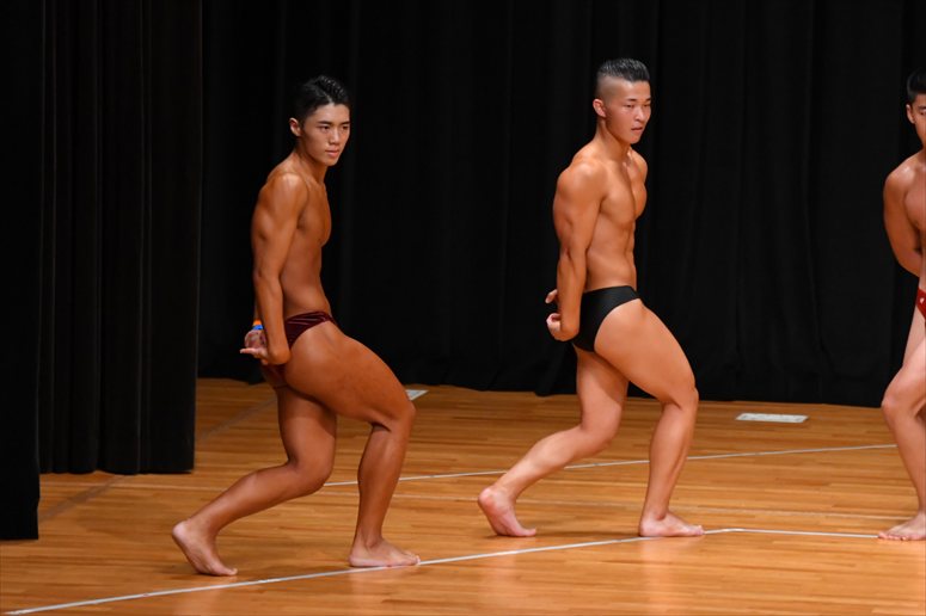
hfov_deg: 7.6
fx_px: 6942
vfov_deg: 5.1
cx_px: 463
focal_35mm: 270
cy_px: 308
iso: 4000
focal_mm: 180
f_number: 5.6
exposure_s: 1/400
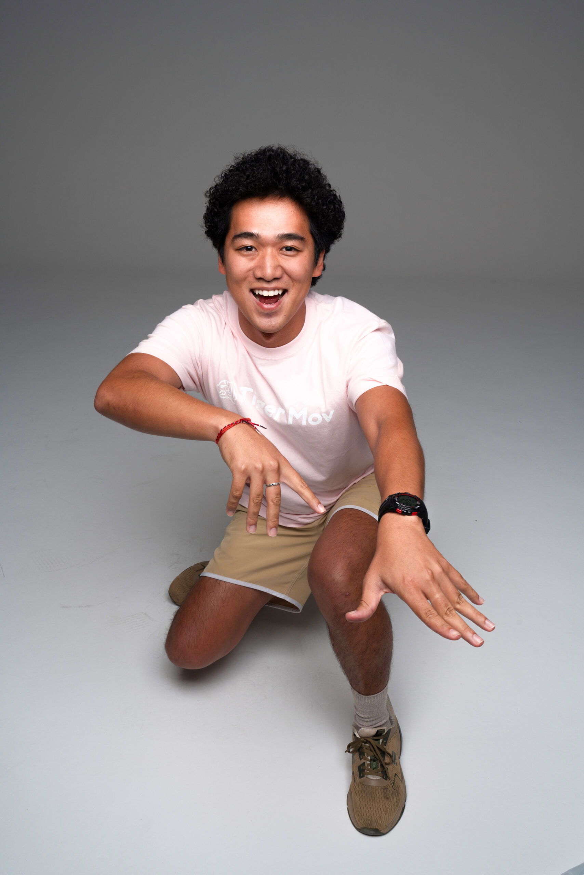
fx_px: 827
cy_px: 438
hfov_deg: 38.9
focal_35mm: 34
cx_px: 292
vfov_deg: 55.8
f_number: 13
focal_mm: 34
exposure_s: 1/125
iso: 200
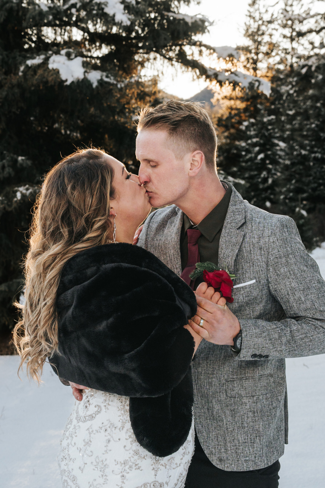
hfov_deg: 12.7
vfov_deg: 18.9
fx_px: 1462
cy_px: 244
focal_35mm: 108
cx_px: 162
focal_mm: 72
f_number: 10
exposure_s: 1/320
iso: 500
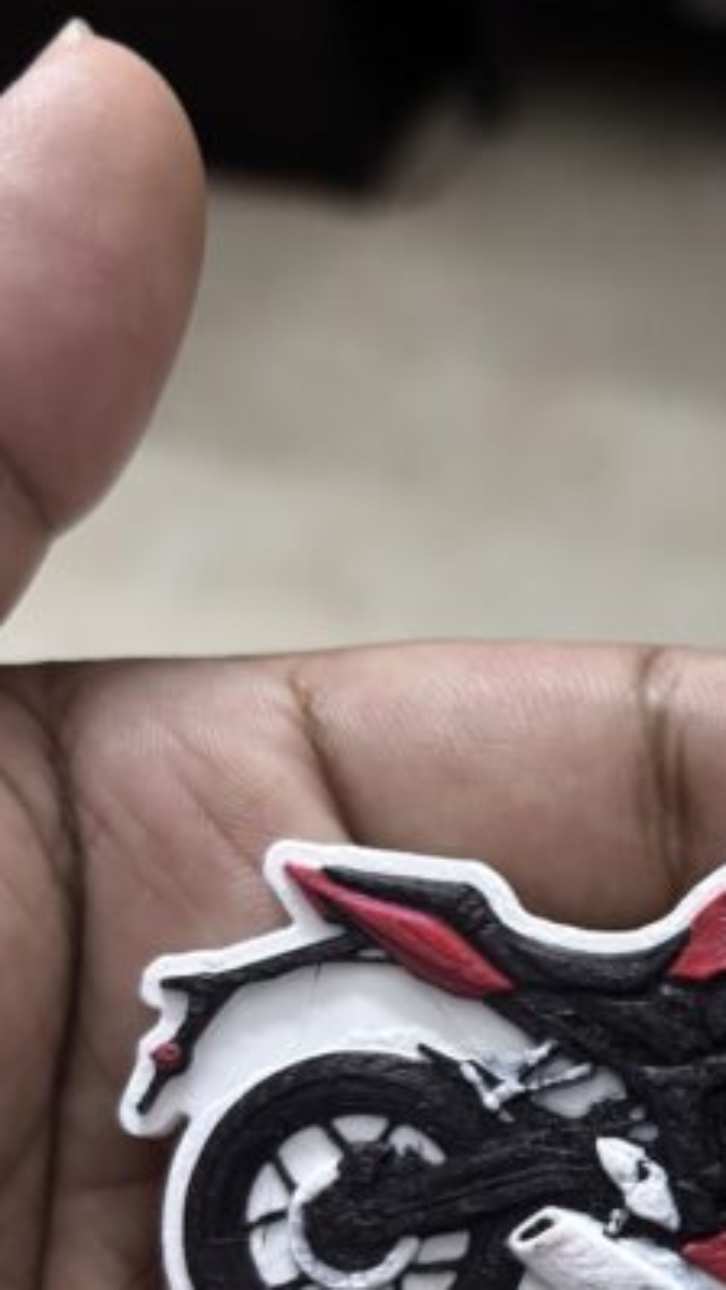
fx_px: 1950
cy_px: 1014
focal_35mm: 57
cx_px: 781
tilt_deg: -57.8
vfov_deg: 35.5
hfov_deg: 20.2
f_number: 1.6
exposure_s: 1/33
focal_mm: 5.96
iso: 500
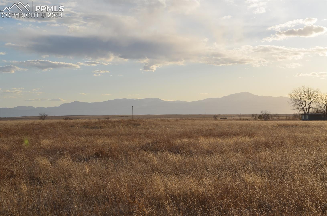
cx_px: 164
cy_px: 108
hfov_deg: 24.7
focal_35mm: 82
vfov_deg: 16.5
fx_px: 748
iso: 100
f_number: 10
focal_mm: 55
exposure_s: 1/250
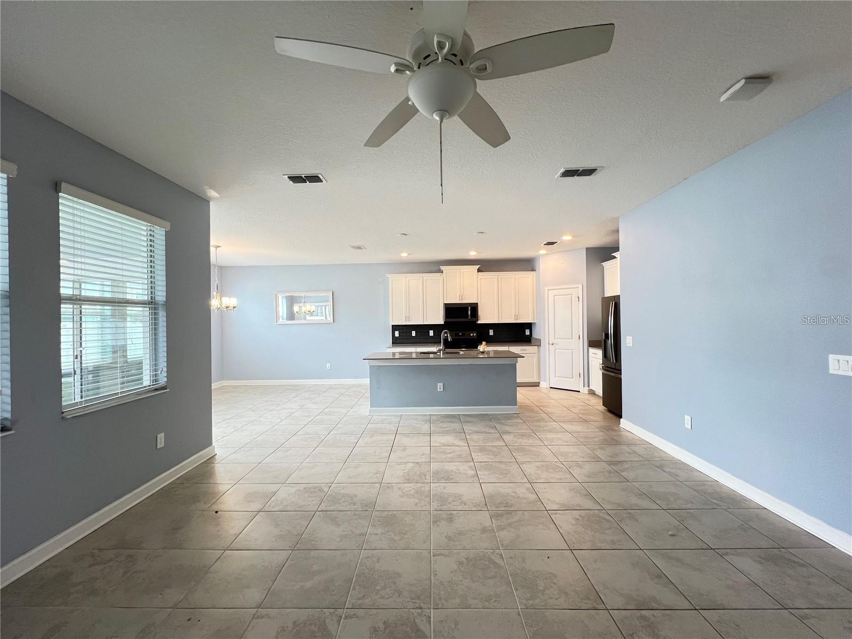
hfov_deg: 106.2
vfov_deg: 89.9
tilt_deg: +0.0
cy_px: 320
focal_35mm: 13
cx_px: 426
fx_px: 320
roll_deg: +1.4
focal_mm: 1.57
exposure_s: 1/120
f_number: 1.8
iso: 250
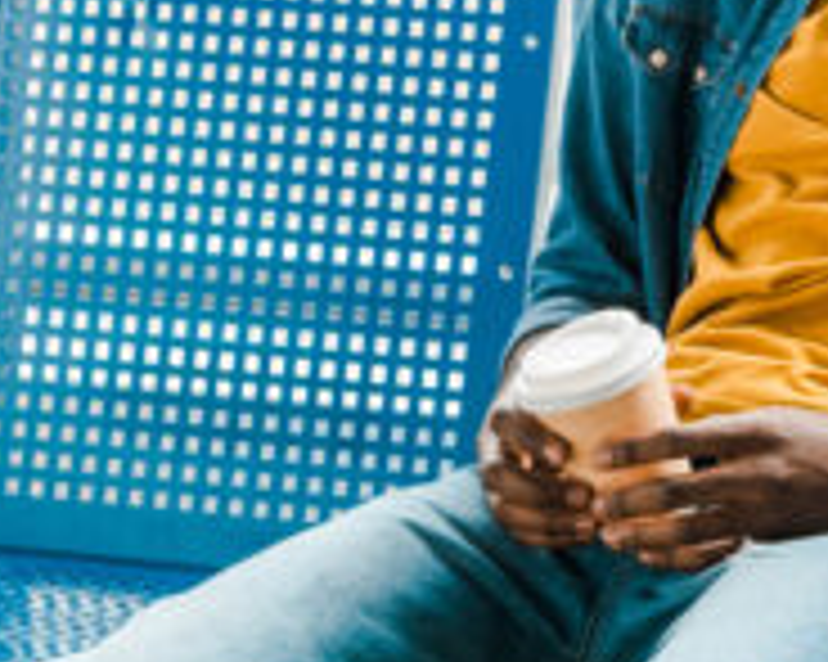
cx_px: 1948
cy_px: 250
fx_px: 5560
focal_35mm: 227
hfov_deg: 7.9
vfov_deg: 6.8
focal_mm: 38
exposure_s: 1/200
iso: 320
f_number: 4
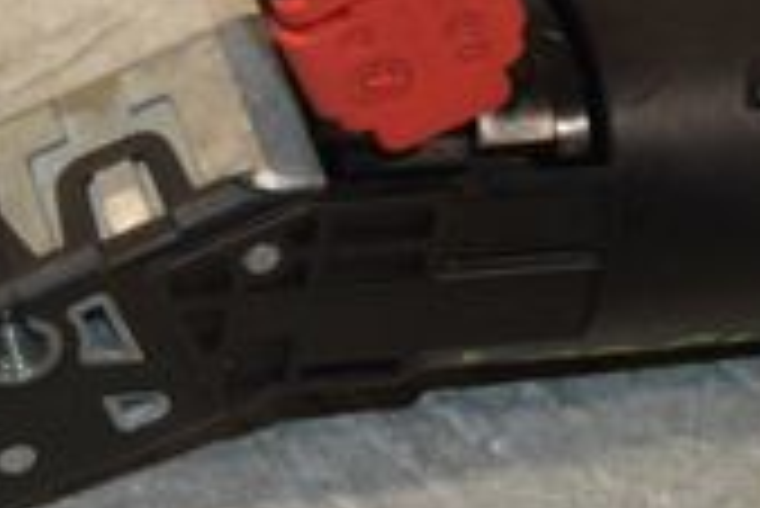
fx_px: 6001
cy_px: 153
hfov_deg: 7.2
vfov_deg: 4.8
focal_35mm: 284
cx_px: 607
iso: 800
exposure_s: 1/200
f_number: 8
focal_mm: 50
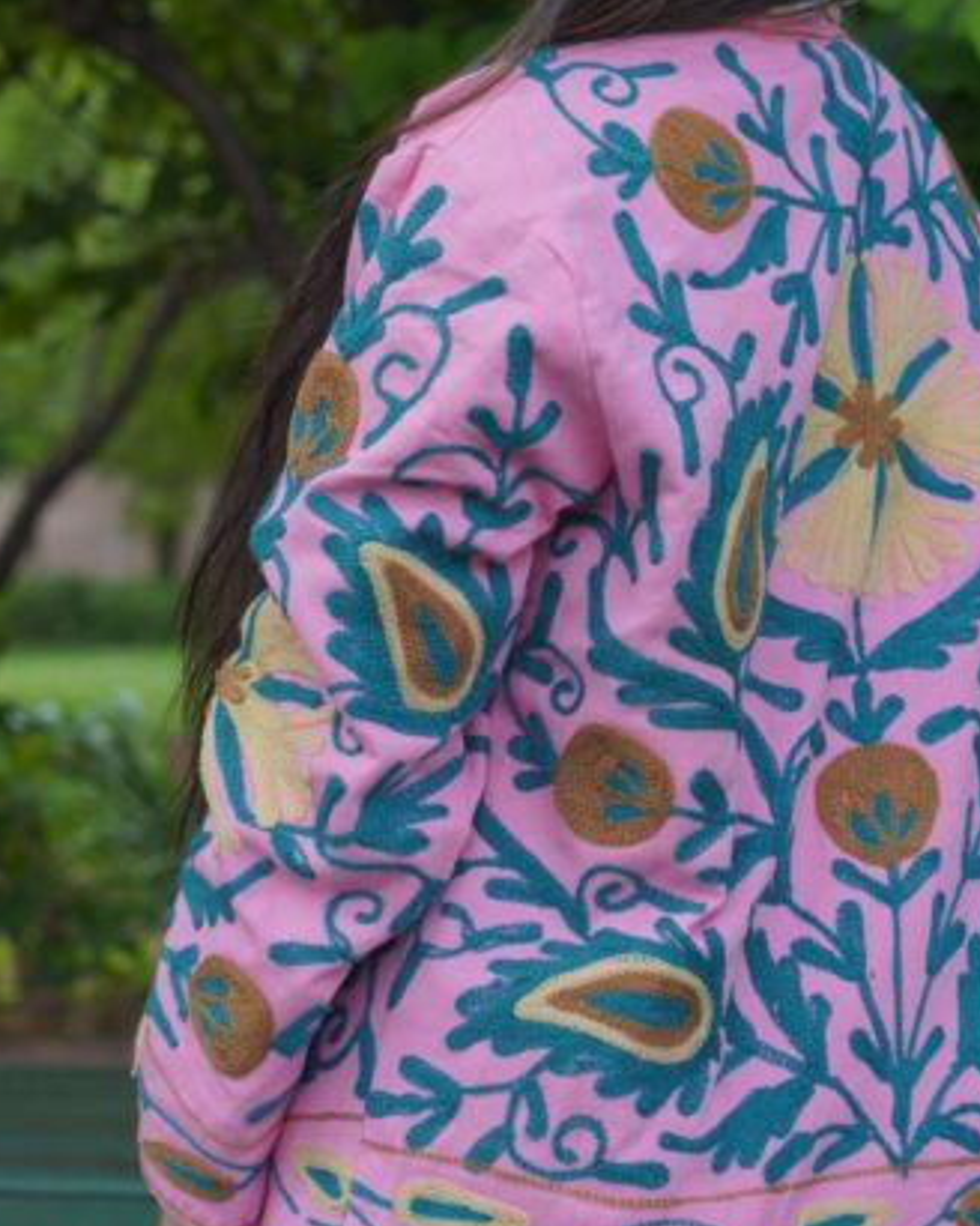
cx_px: 610
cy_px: 694
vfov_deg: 18.6
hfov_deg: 14.9
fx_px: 3734
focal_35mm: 103
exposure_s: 1/250
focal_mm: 50
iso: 100
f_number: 4
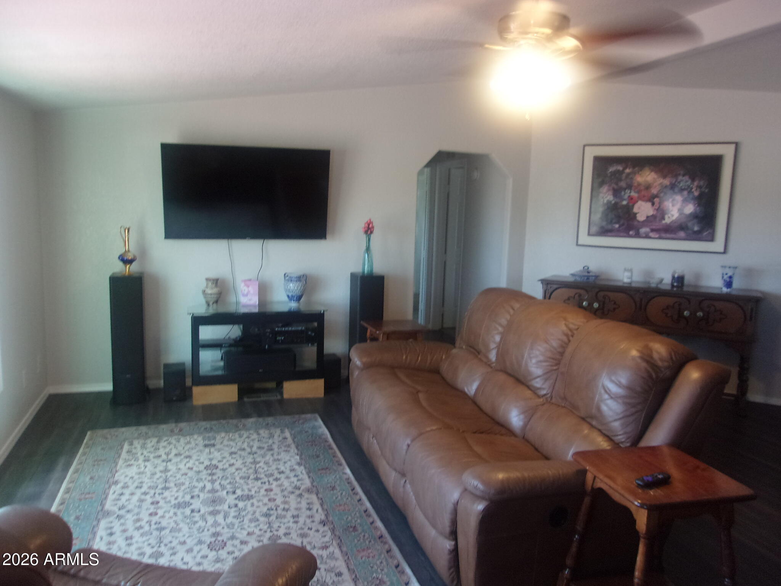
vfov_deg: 51.4
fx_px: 609
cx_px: 390
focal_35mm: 27
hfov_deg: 65.3
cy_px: 293
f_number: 3
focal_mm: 4.9
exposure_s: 1/34
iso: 166
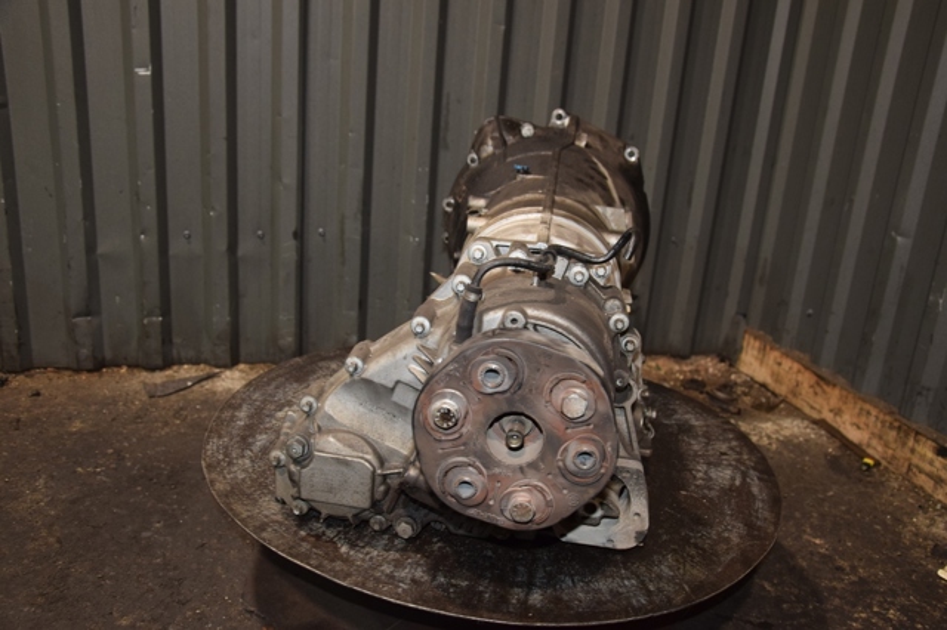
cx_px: 474
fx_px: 868
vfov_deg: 39.9
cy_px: 315
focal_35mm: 33
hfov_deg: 57.2
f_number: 5
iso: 800
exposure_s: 1/60
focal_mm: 22
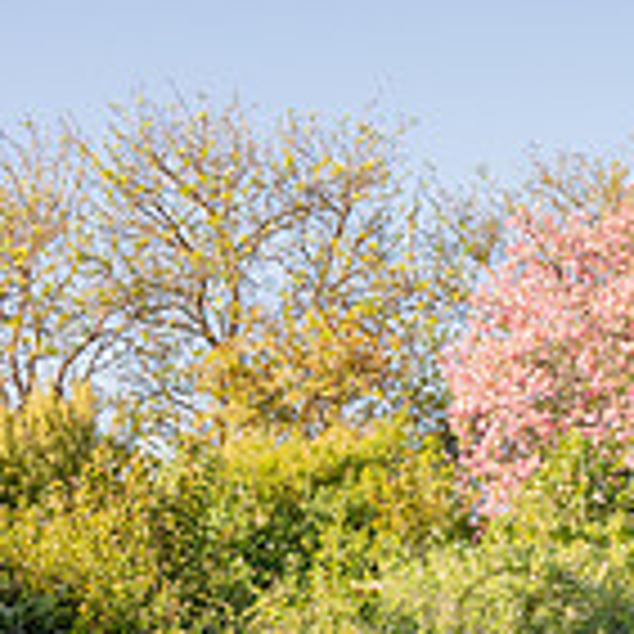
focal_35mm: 96
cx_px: 773
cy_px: 650
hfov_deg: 17.2
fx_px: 1989
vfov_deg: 17.6
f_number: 7.1
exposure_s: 1/200
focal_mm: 27.5
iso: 200
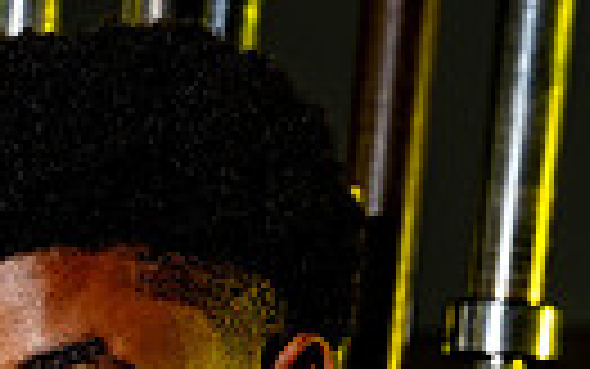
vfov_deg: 4.0
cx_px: -69
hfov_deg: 6.5
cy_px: 904
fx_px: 5148
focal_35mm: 320
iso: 250
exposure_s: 1/250
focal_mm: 61
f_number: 5.6
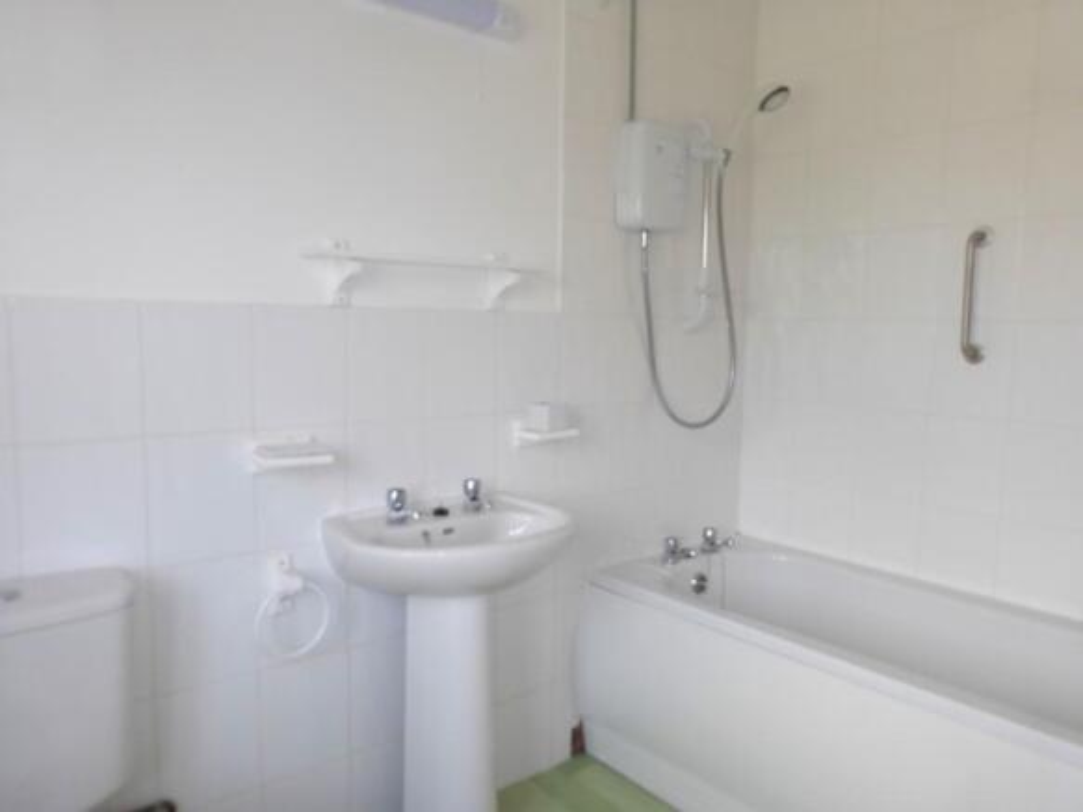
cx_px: 542
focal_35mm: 24
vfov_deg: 56.8
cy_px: 406
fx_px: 751
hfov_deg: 71.6
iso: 100
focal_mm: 4.3
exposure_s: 1/60
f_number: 3.3
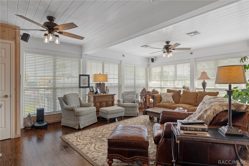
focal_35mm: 20
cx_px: 124
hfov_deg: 85.4
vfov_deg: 63.2
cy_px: 83
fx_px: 135
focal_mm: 13
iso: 320
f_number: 9.5
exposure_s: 1/6
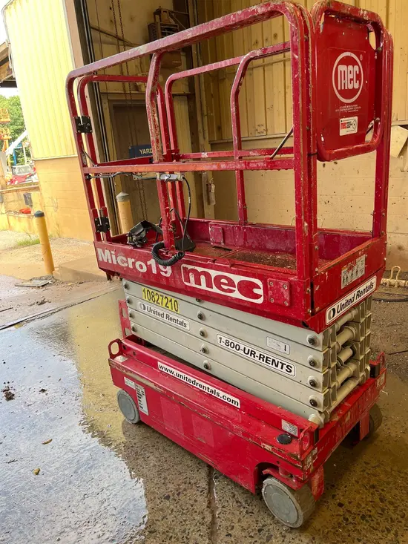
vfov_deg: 67.3
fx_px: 408
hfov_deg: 53.1
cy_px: 272
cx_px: 204
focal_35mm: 26
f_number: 1.6
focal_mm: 5.1
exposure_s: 1/148
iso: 40
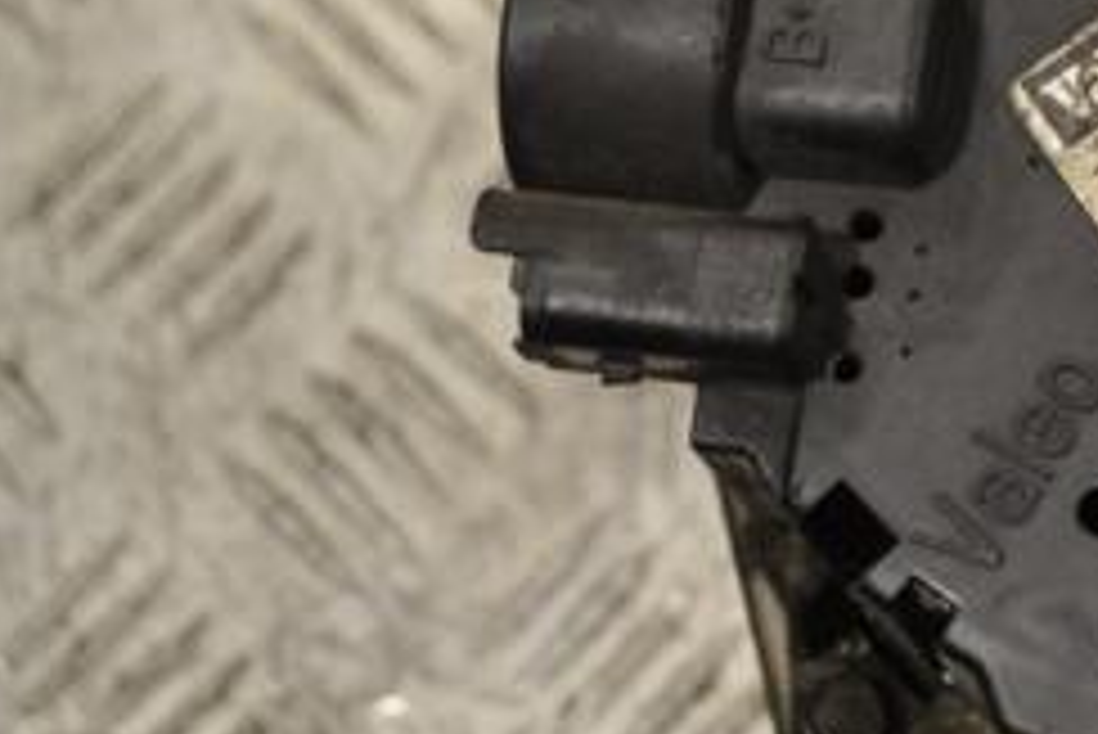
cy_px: 72
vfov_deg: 11.6
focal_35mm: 118
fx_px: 3601
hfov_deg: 16.8
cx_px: 1184
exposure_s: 1/125
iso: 360
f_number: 5.6
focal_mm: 32
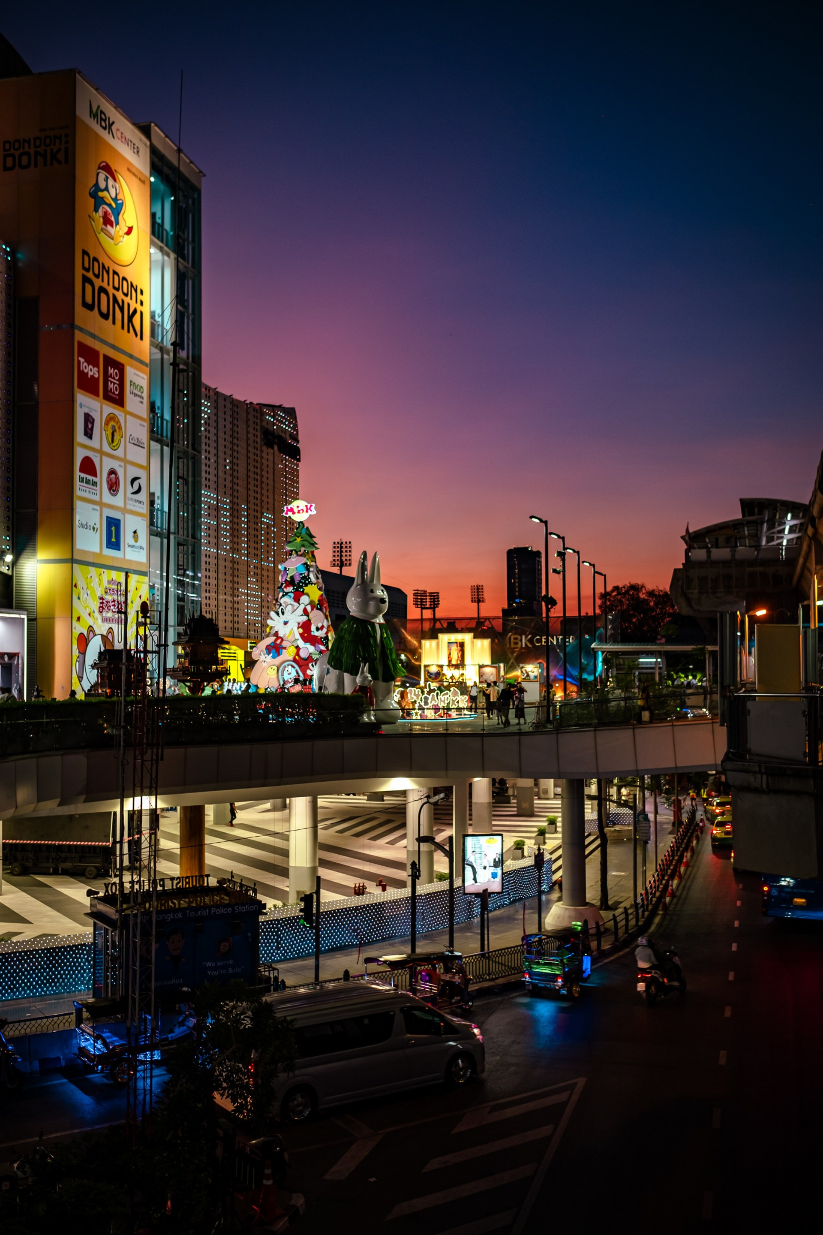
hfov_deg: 37.9
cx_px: 412
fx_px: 1200
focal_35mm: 35
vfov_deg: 54.4
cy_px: 618
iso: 200
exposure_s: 1/100
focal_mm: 23
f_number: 2
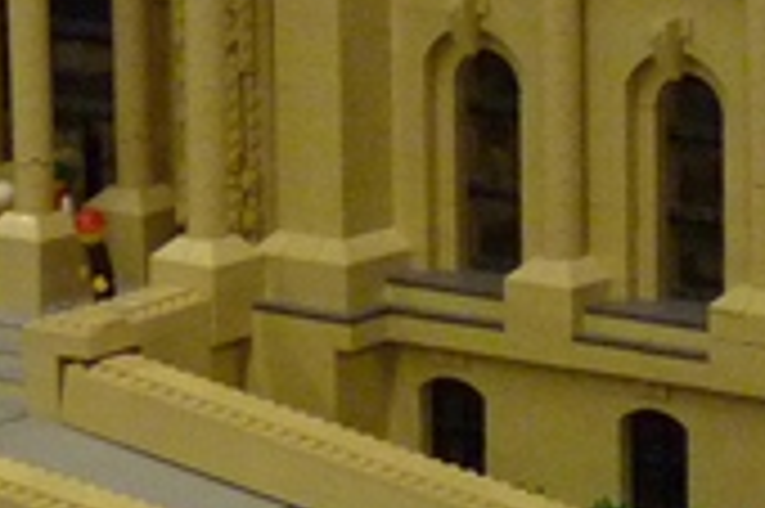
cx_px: 626
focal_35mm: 358
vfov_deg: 3.8
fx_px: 7600
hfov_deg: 5.8
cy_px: 0
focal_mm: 10.1
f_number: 3.2
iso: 400
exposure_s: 1/30
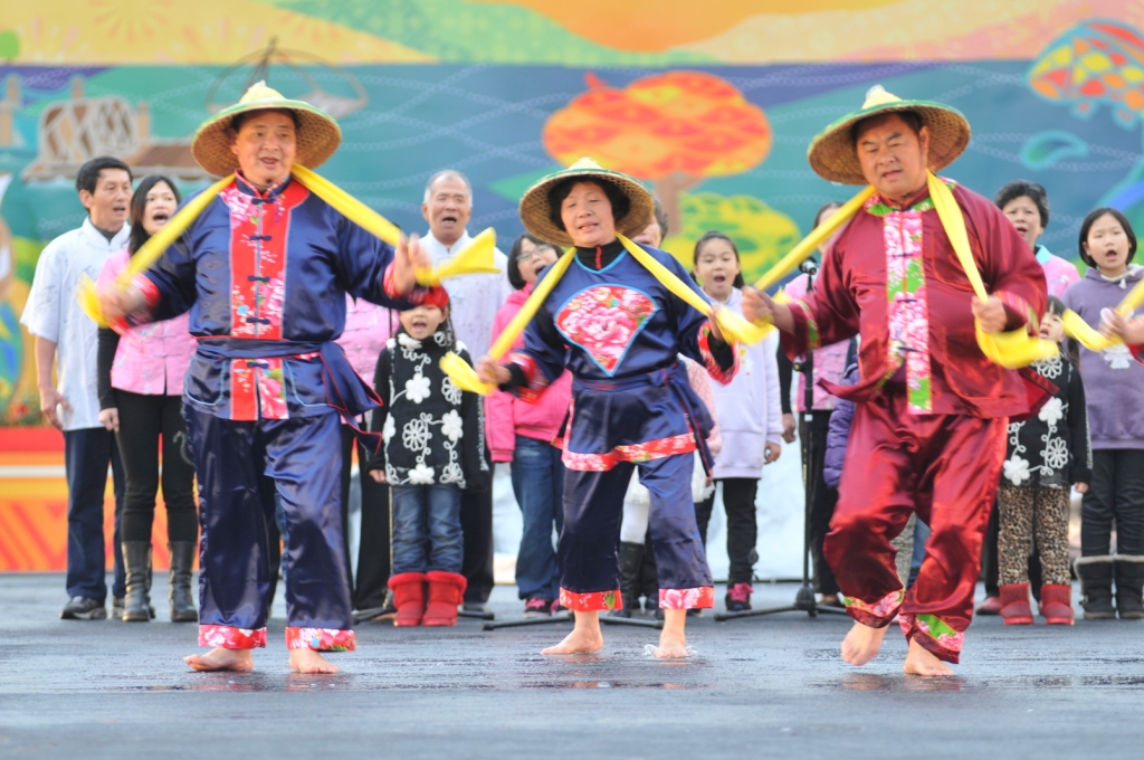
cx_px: 572
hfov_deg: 11.0
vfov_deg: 7.3
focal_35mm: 188
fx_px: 5951
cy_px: 380
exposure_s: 1/60
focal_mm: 125
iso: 250
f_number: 3.2
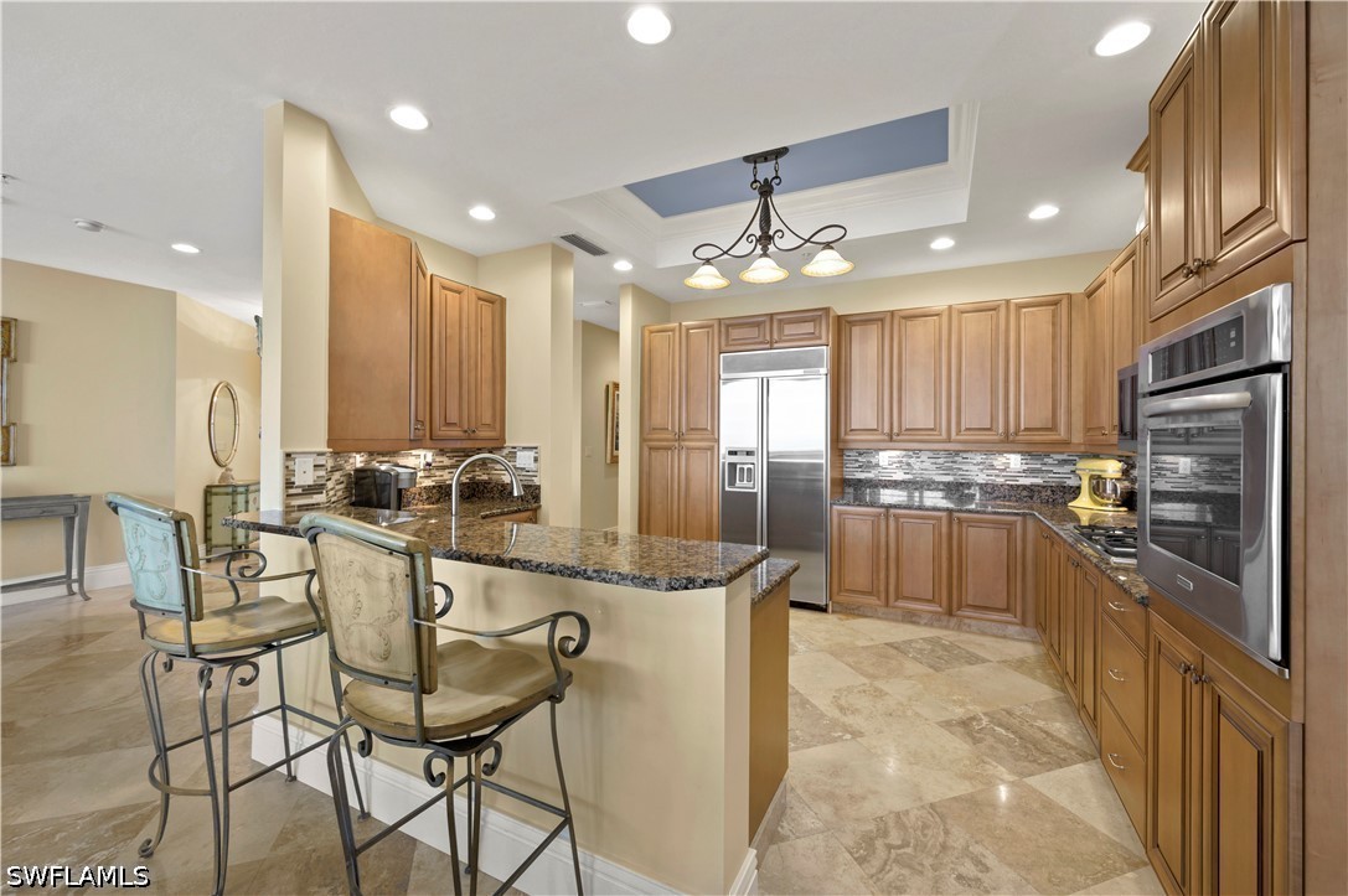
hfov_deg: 104.3
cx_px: 674
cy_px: 448
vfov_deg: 81.1
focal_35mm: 14
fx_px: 524
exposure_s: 1/3
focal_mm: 14
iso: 320
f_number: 9
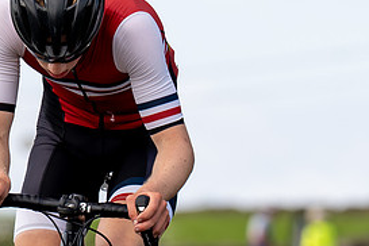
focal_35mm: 693
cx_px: 100
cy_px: 34
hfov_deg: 3.0
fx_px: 7103
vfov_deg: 2.0
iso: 100
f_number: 3.5
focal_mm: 175
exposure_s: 1/800
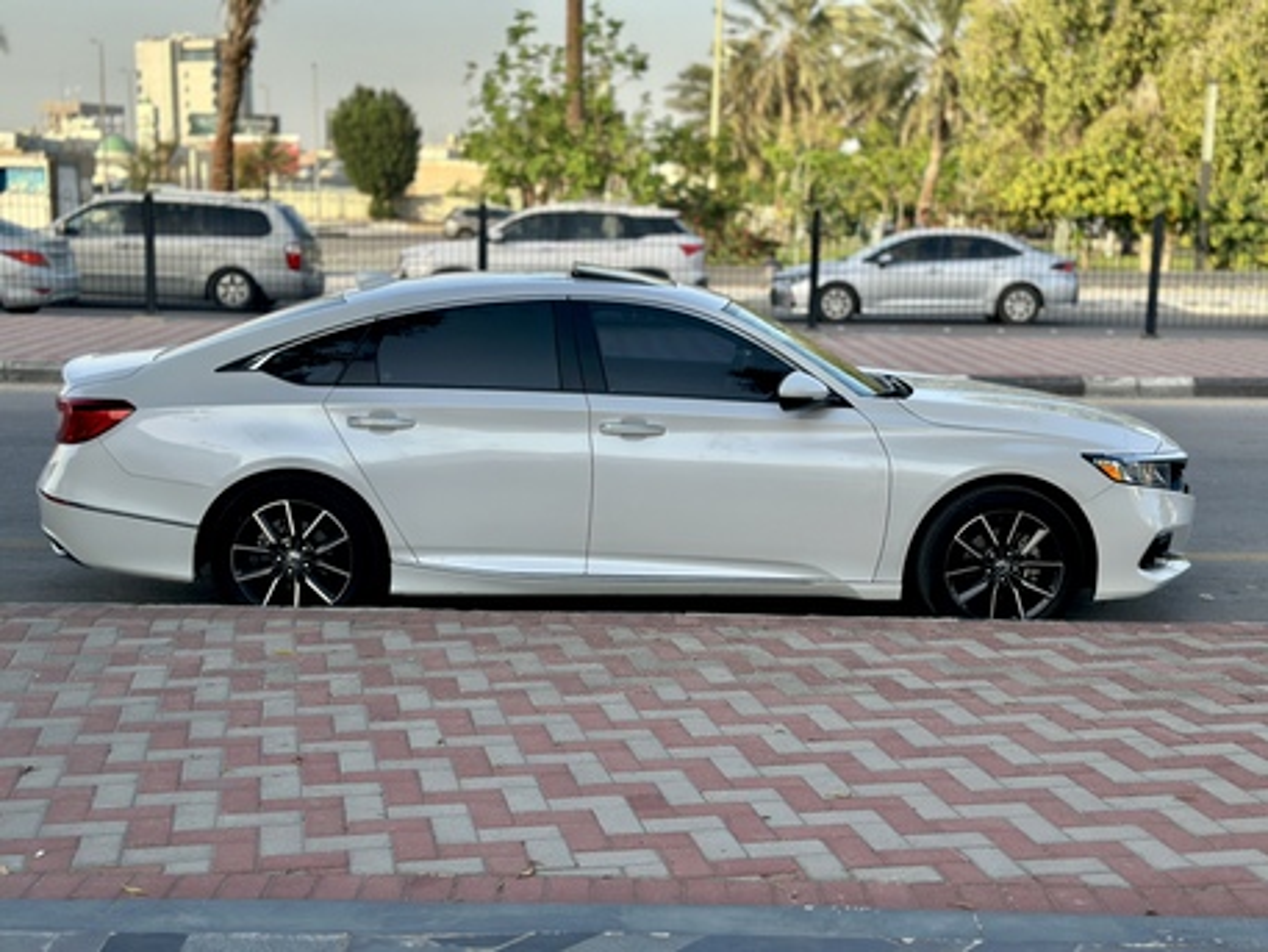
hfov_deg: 39.6
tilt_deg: -8.4
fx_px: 1759
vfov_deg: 30.3
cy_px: 476
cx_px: 634
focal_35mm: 48
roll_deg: -0.6
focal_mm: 6.86
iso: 80
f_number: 1.78
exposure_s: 1/1414
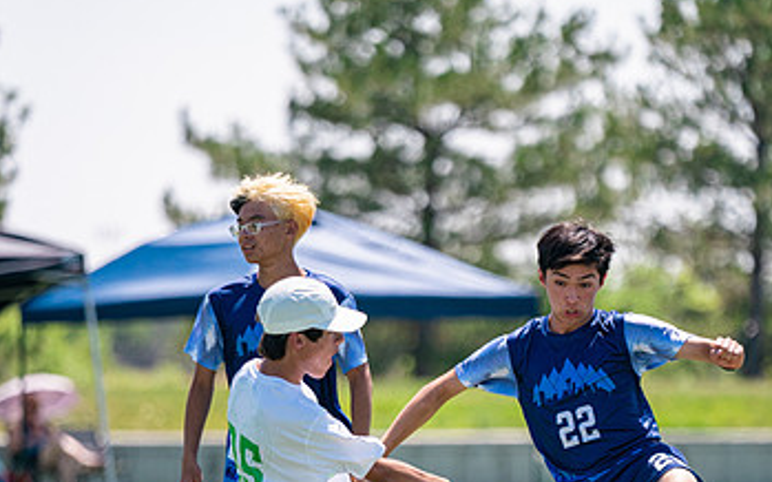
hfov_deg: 6.2
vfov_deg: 3.9
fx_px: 7131
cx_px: 462
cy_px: 412
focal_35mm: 339
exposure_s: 1/6400
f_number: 2.8
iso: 640
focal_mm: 200
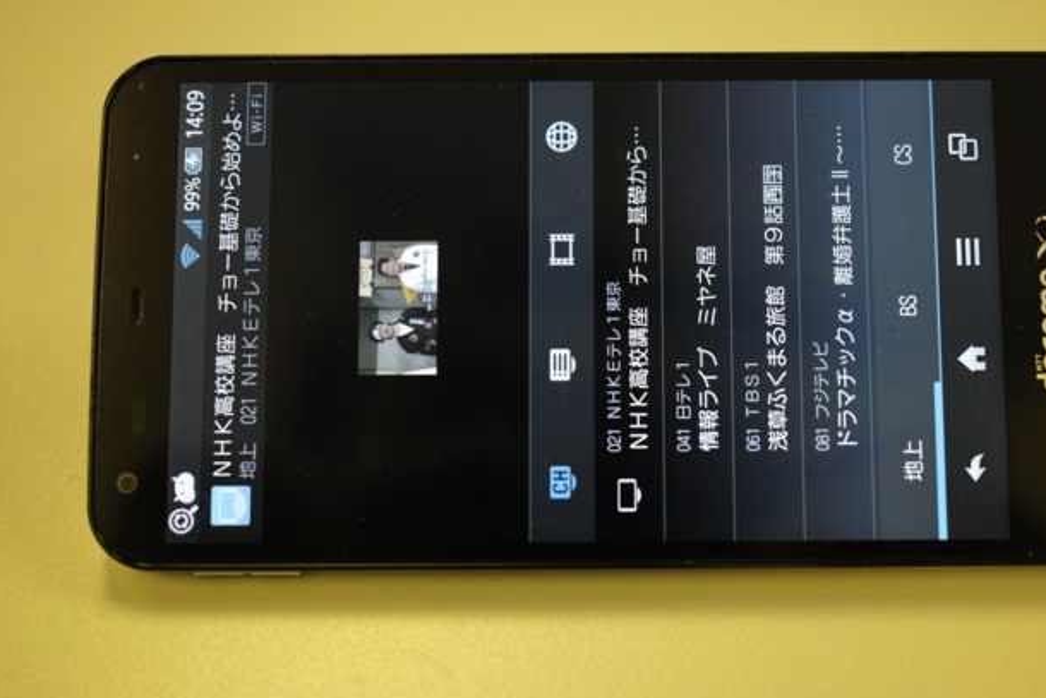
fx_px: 1715
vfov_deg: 23.0
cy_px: 289
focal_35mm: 59
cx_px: 598
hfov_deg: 33.9
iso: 200
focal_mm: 30
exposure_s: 1/60
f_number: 2.8
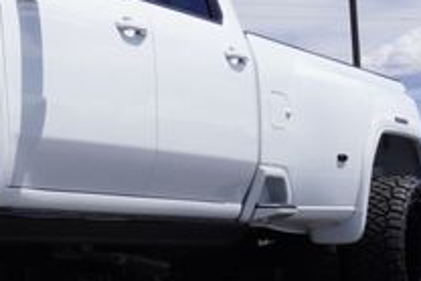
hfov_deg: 16.2
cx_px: -117
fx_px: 1404
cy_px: 101
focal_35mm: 120
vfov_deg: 11.4
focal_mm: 26
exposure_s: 1/250
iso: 100
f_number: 11
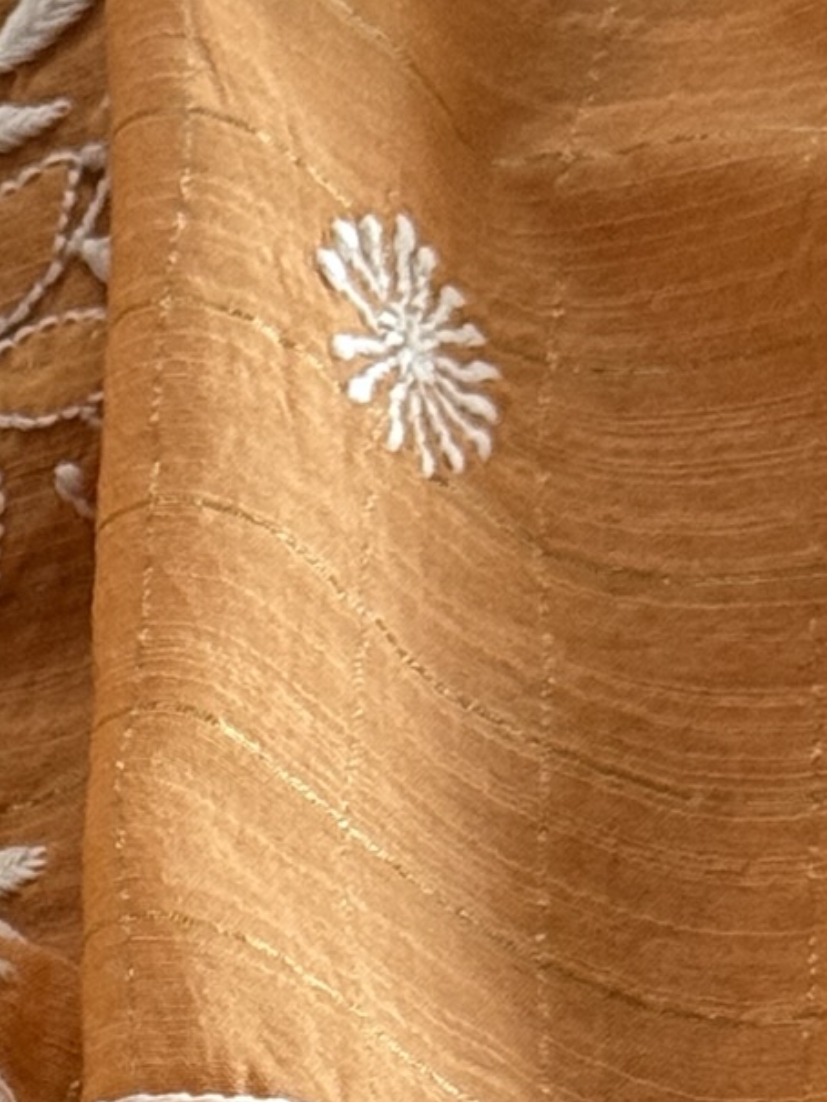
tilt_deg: -64.3
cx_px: -1160
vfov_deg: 8.2
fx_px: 7579
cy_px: 1448
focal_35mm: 238
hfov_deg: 6.0
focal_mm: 6.76
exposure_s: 1/60
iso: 160
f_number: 1.78
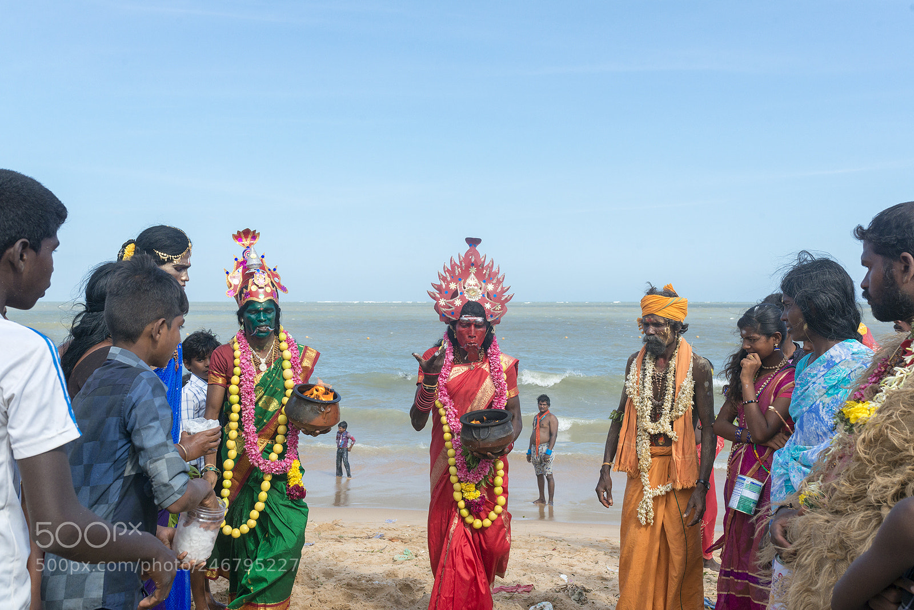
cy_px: 305
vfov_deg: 37.9
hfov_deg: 54.4
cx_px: 457
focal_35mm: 35
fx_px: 889
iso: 640
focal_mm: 35
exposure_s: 1/800
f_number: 11
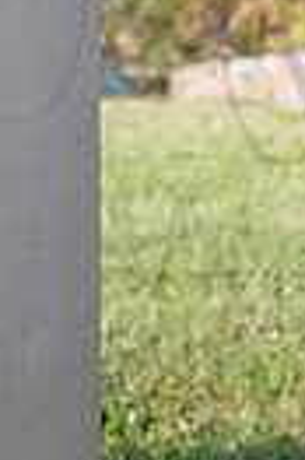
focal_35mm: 361
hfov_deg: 3.8
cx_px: 463
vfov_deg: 5.6
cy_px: -295
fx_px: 4600
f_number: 5.6
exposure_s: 1/640
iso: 800
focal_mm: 105
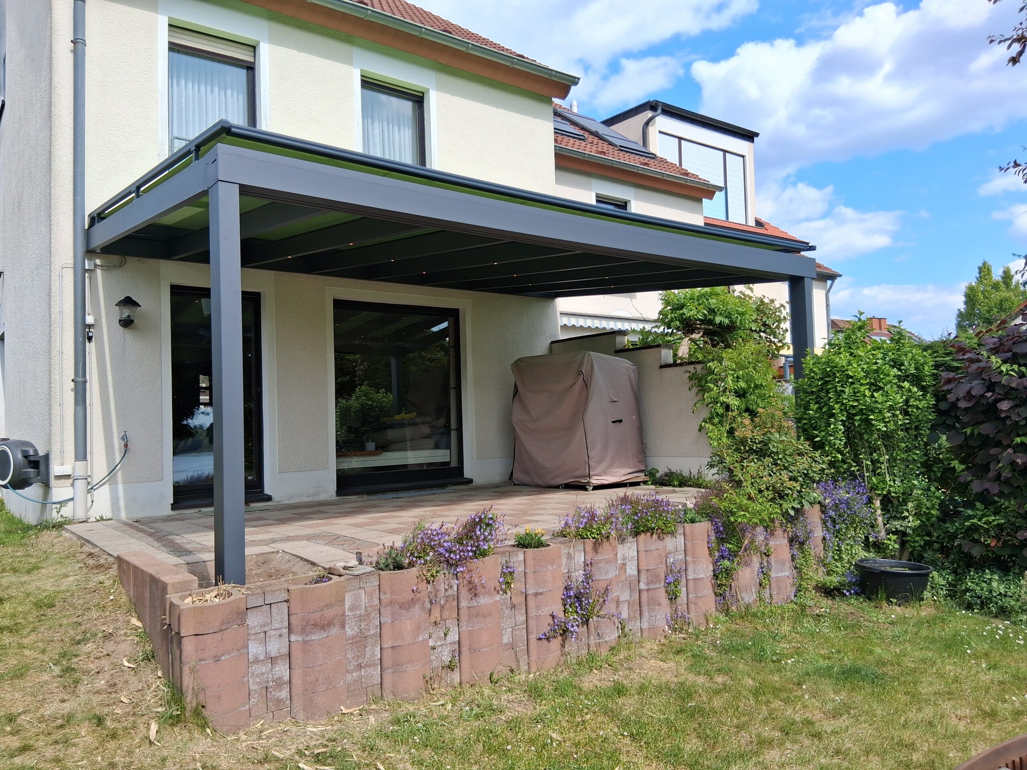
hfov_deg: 67.3
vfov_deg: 53.1
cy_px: 385
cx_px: 514
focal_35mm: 26
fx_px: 771
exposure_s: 1/556
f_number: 1.8
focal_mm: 3.98
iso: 25
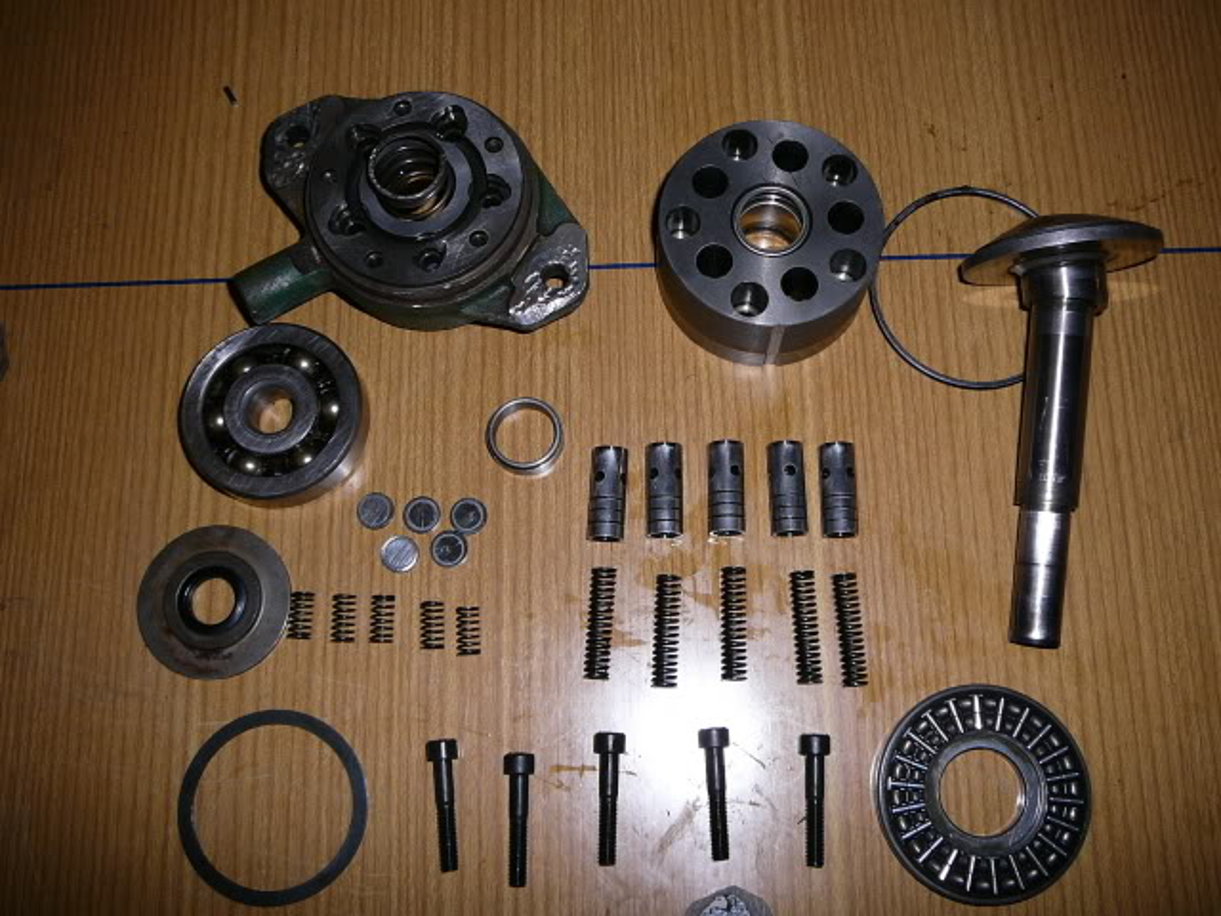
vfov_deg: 40.7
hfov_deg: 52.6
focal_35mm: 35
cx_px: 610
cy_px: 458
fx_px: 1235
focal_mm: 5.2
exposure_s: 1/30
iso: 80
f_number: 2.8
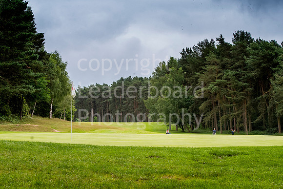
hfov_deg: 19.5
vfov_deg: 13.0
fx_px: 826
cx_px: 142
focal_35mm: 105
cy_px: 94
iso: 800
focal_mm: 70
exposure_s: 1/400
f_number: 11
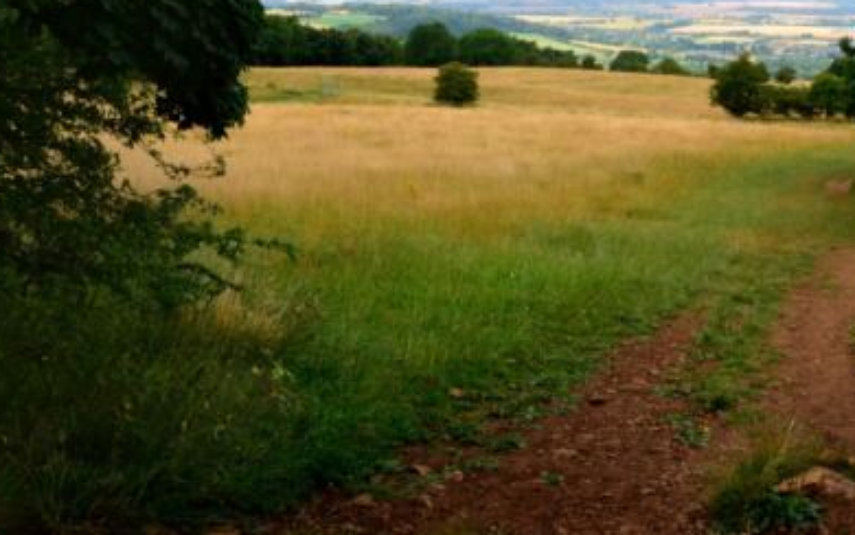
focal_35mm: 45
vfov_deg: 27.9
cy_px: 87
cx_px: 533
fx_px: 1049
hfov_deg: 44.0
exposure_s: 1/80
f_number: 16
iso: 200
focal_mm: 18
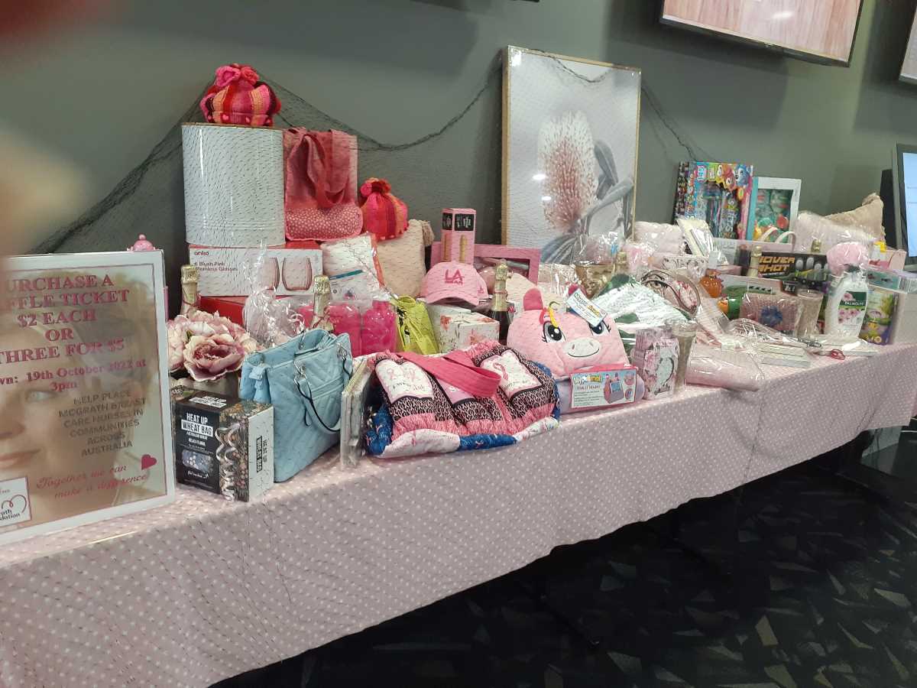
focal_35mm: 27
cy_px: 344
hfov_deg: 65.3
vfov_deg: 51.4
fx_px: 715
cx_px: 458
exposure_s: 1/25
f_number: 1.9
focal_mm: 3.6
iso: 250
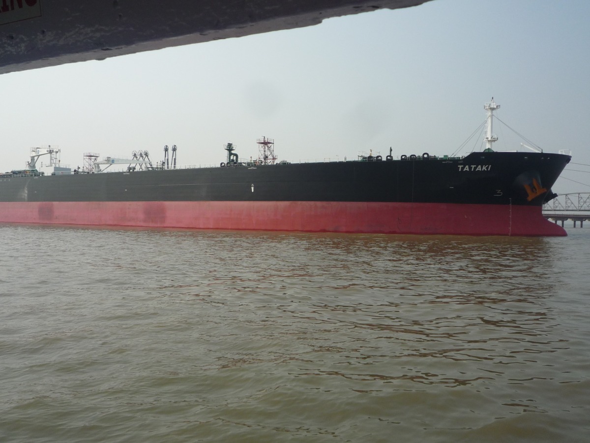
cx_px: 295
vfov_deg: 45.4
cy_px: 222
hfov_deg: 58.4
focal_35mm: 31
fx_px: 528
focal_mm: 4.5
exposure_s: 1/800
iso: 100
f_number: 4.5
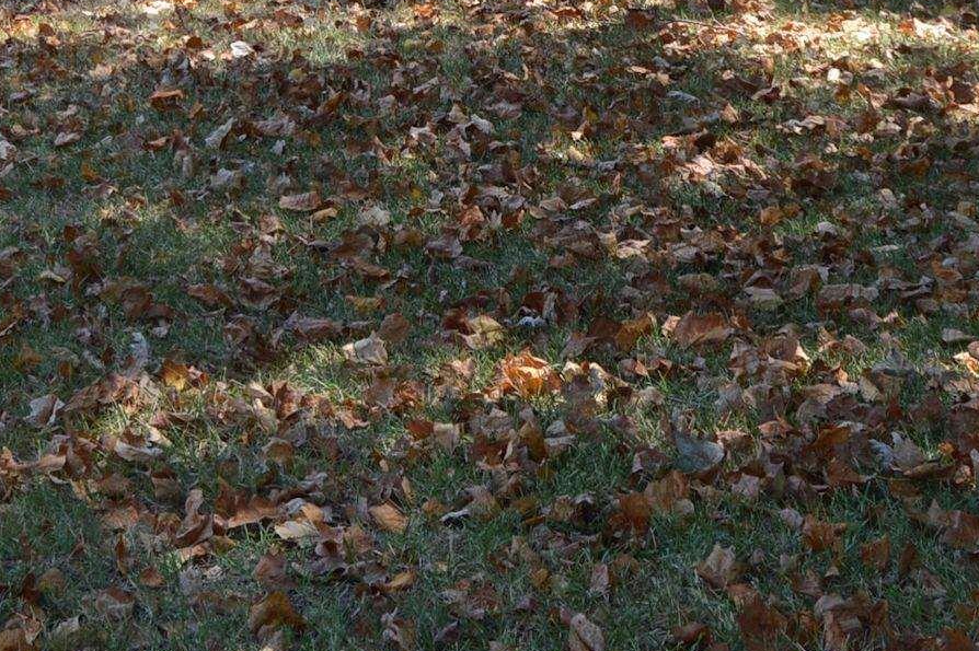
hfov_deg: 18.6
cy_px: -193
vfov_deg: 12.2
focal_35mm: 109
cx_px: 177
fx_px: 2962
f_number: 6.3
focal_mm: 26
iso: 100
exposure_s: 1/160
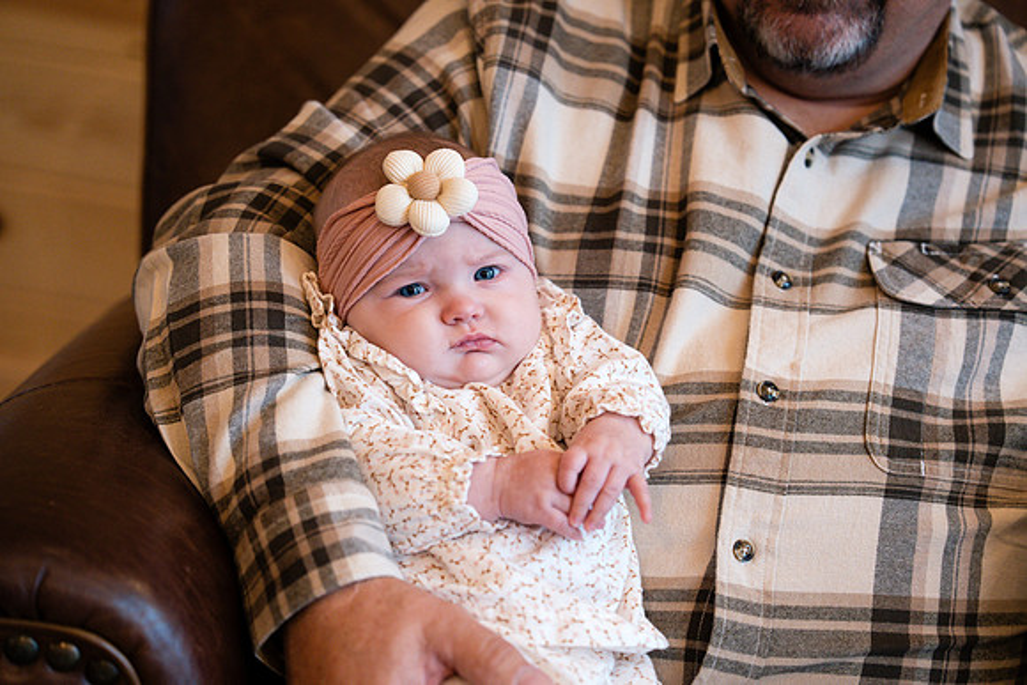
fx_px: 1997
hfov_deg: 28.8
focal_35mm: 70
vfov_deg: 19.5
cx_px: 514
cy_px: 342
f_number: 2.8
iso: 3200
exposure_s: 1/160
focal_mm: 70
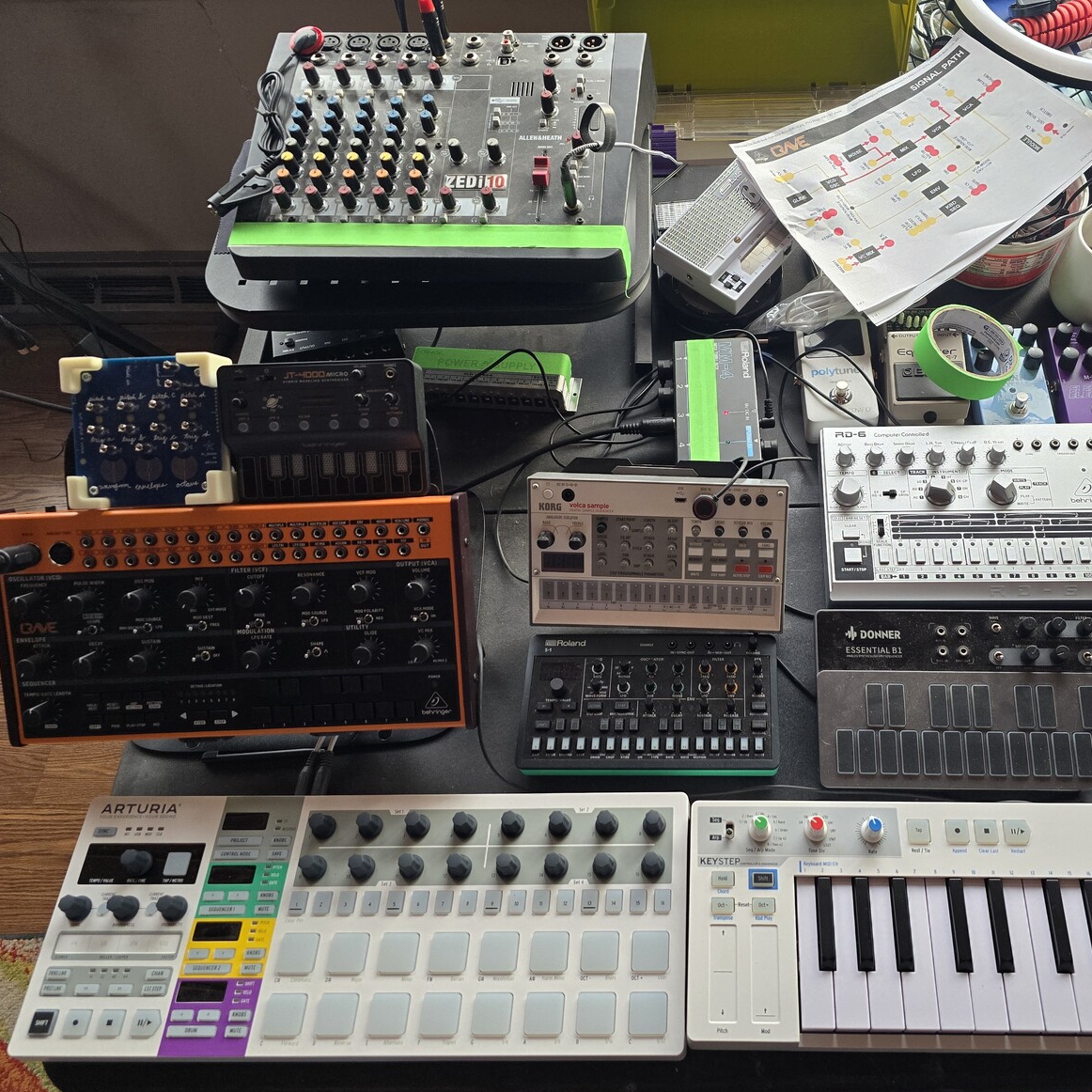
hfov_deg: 56.2
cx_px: 717
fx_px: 999
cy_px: 550
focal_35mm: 28
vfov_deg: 57.3
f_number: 1.7
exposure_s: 1/120
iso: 250
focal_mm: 6.3
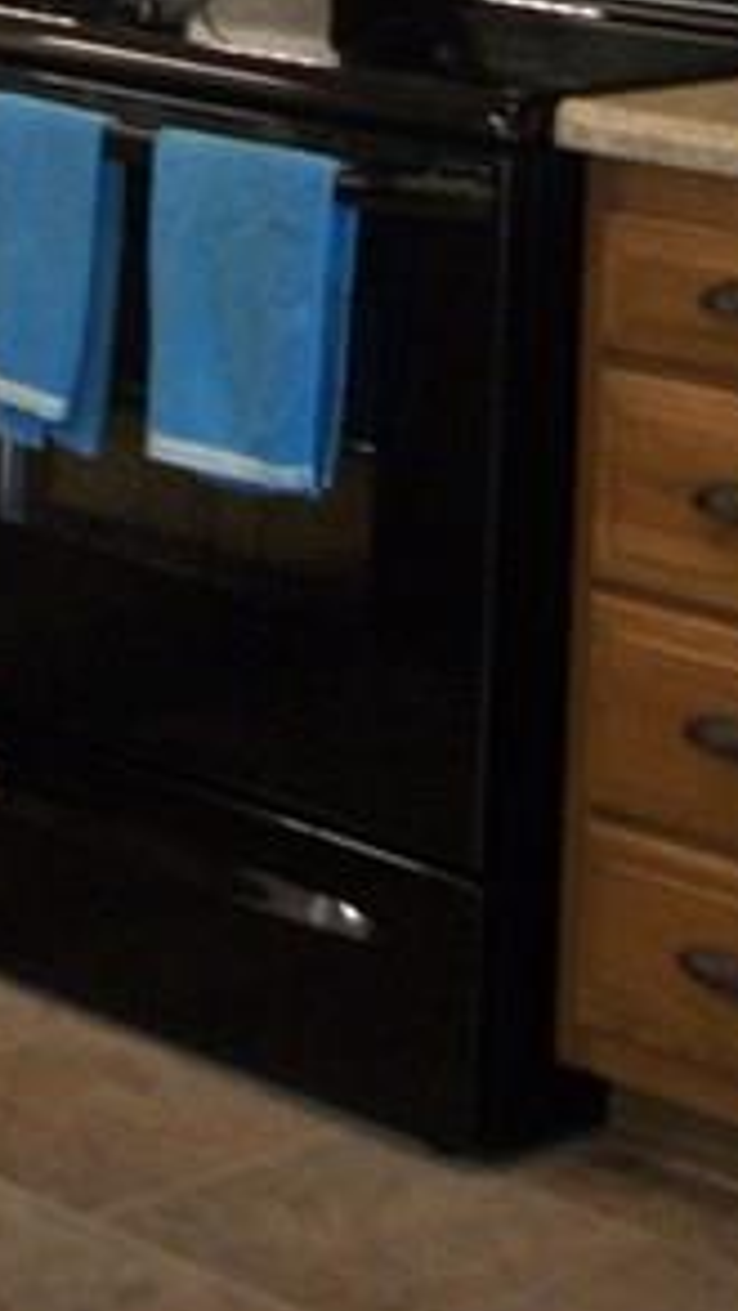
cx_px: -125
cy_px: -336
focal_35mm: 122
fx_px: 4241
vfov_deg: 16.7
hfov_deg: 9.8
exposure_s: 1/30
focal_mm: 5.7
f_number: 2.9
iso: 160
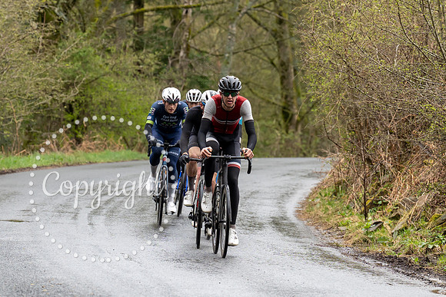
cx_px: 291
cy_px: 163
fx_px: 3537
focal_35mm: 285
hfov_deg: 7.2
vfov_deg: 4.8
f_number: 3.5
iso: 800
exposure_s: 1/1000
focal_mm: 135
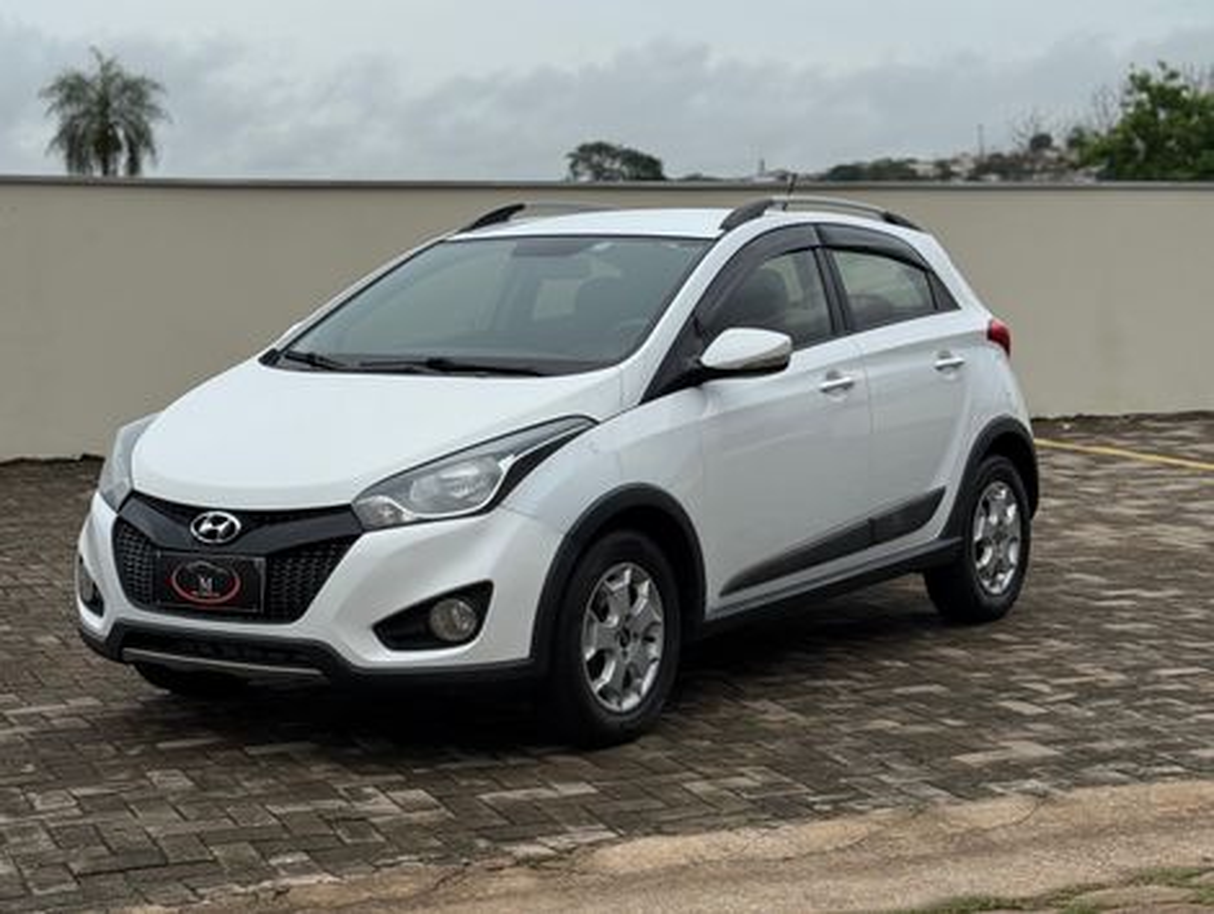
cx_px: 607
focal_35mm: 48
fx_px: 1686
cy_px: 457
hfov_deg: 39.6
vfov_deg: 30.3
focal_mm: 6.76
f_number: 1.78
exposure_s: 1/4329
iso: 64
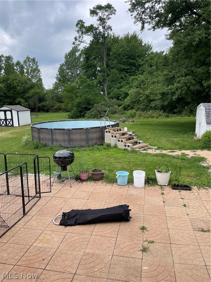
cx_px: 106
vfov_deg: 67.3
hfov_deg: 53.1
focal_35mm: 26
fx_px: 211
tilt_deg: -10.0
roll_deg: +2.1
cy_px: 141
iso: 32
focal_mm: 4.2
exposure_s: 1/1770
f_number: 1.6
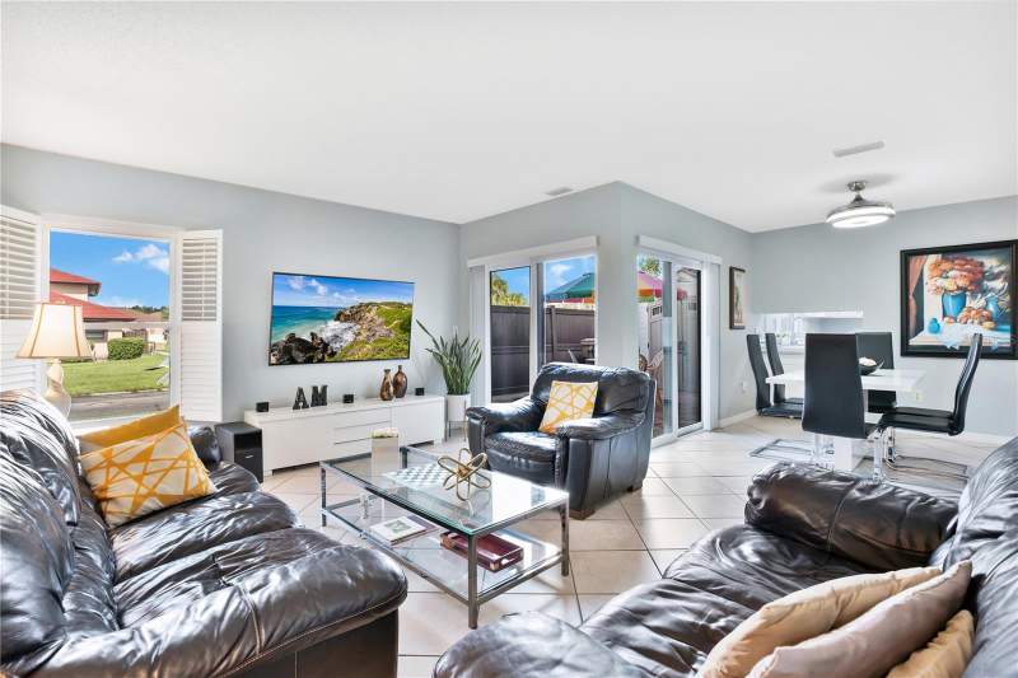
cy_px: 339
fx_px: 452
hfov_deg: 96.7
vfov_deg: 73.7
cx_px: 509
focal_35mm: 16
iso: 640
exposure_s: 1/2
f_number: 8
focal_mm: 16
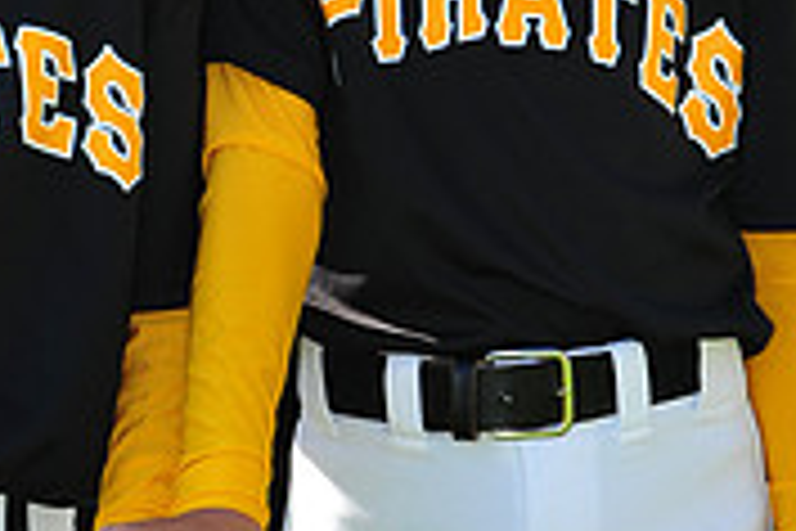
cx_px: 121
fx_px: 7230
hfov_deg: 6.3
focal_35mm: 327
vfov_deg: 4.2
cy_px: -230
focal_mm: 100
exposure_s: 1/250
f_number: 6.3
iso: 200
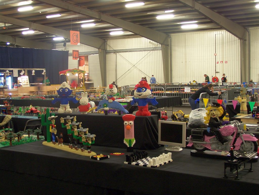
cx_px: 130
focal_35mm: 56
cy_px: 98
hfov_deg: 34.3
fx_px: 419
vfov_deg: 26.1
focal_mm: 9.3
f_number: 3.1
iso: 80
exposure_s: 1/2
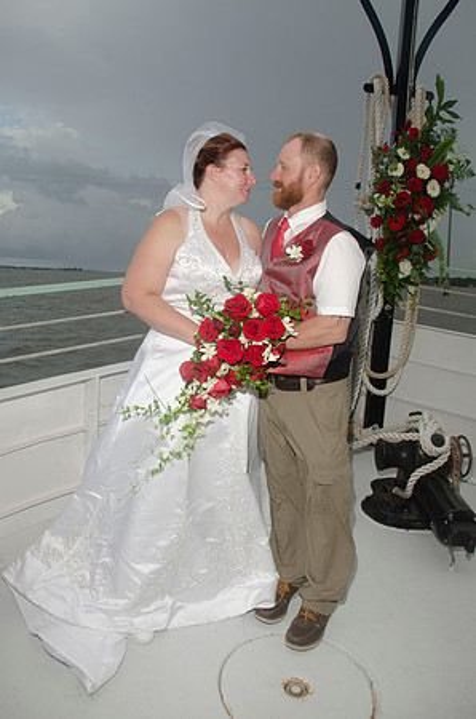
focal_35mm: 30
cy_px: 360
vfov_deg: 62.0
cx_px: 238
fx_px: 598
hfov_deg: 43.4
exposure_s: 1/250
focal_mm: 20
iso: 100
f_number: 6.3
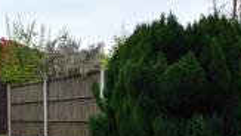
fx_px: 323
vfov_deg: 22.4
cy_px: 152
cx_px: -25
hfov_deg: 35.0
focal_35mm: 51
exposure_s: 1/250
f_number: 8
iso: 400
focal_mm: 11
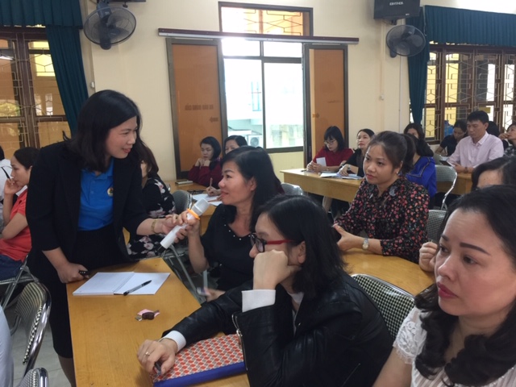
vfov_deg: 48.2
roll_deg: +0.3
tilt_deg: -7.6
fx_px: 432
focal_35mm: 29
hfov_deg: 61.7
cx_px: 258
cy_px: 194
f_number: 2.2
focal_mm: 4.15
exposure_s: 1/17
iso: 50
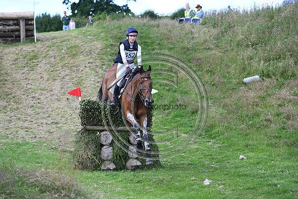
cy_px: 100
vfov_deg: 9.2
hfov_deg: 13.7
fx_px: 1242
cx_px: 149
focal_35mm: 150
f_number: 4.5
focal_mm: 150
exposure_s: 1/1250
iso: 640
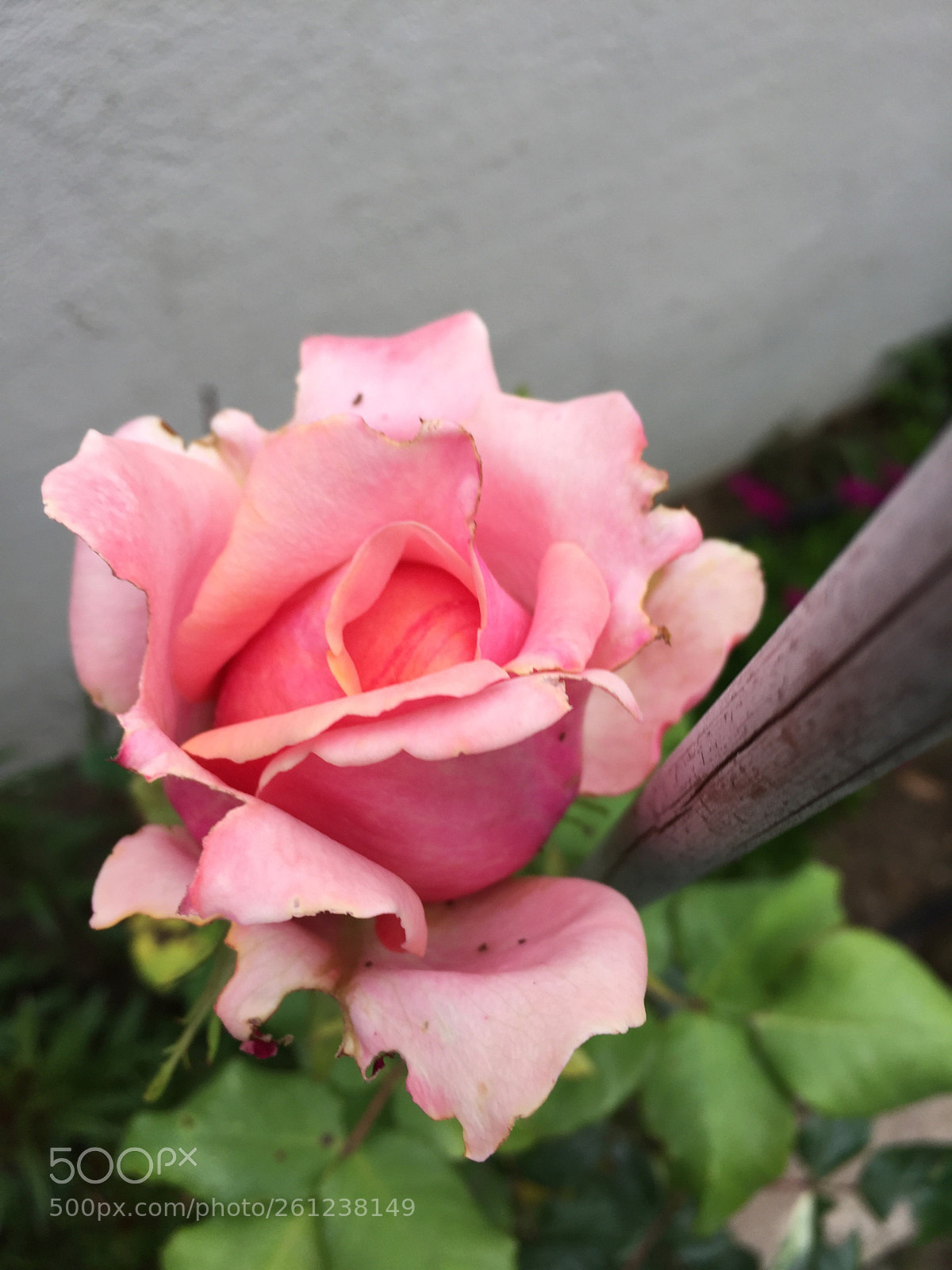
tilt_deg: -63.4
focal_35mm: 29
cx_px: 476
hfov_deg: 48.2
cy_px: 635
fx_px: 1063
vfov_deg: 61.7
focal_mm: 4.15
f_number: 2.2
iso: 32
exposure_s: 1/116
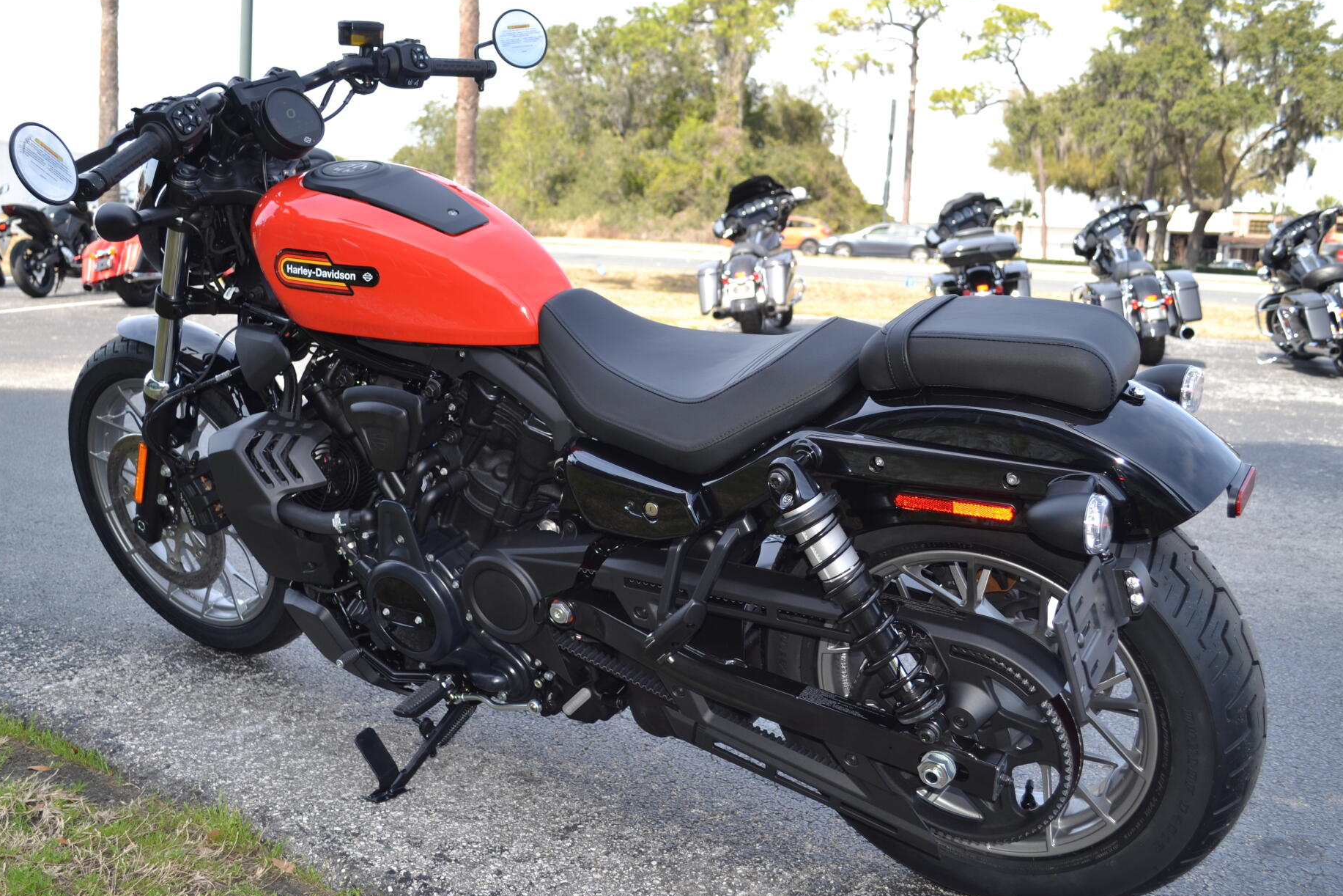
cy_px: 456
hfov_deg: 53.1
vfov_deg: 36.9
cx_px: 635
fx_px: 1343
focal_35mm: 36
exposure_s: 1/200
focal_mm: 22
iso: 100
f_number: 5
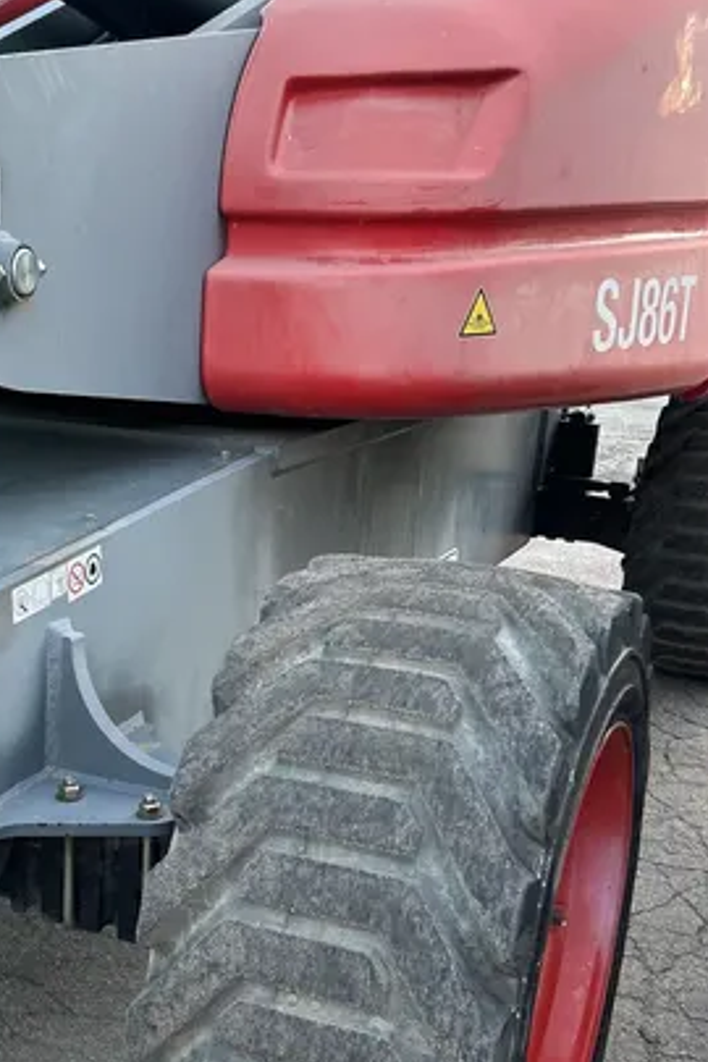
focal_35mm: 49
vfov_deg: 40.0
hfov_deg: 27.2
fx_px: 1445
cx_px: 178
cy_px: 686
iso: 125
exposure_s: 1/88
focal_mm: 5.7
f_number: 1.5
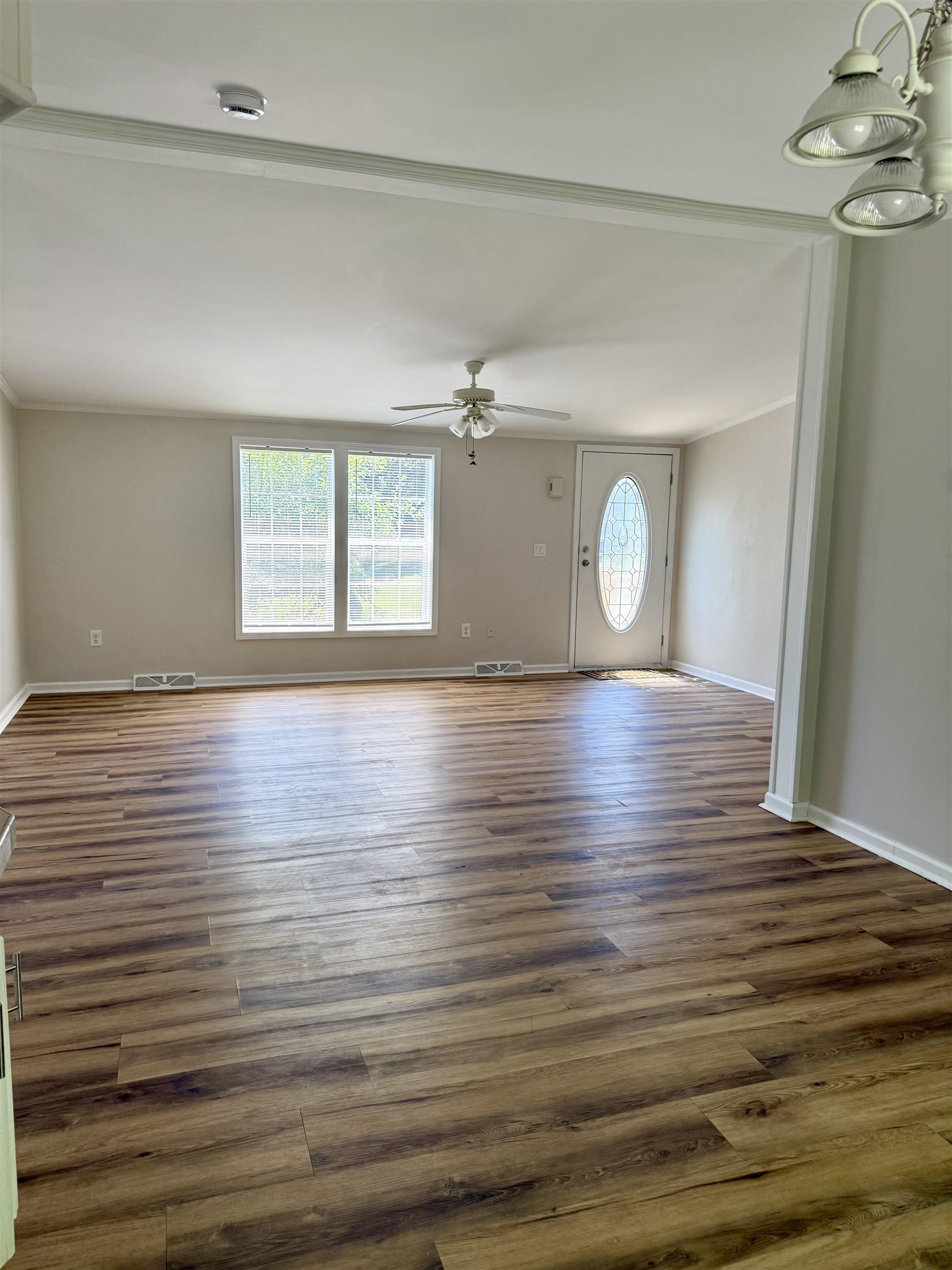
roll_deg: -1.5
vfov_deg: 71.6
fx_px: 880
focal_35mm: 24
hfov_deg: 56.8
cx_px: 476
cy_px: 635
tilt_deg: -6.5
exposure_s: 1/234
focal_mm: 6.76
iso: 125
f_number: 1.78
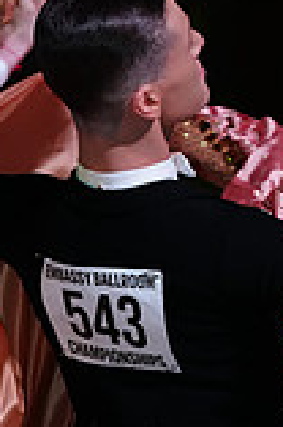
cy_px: 530
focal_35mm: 263
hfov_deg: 5.2
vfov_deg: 7.8
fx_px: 3115
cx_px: 301
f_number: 5.6
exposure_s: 1/250
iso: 2500
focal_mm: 71
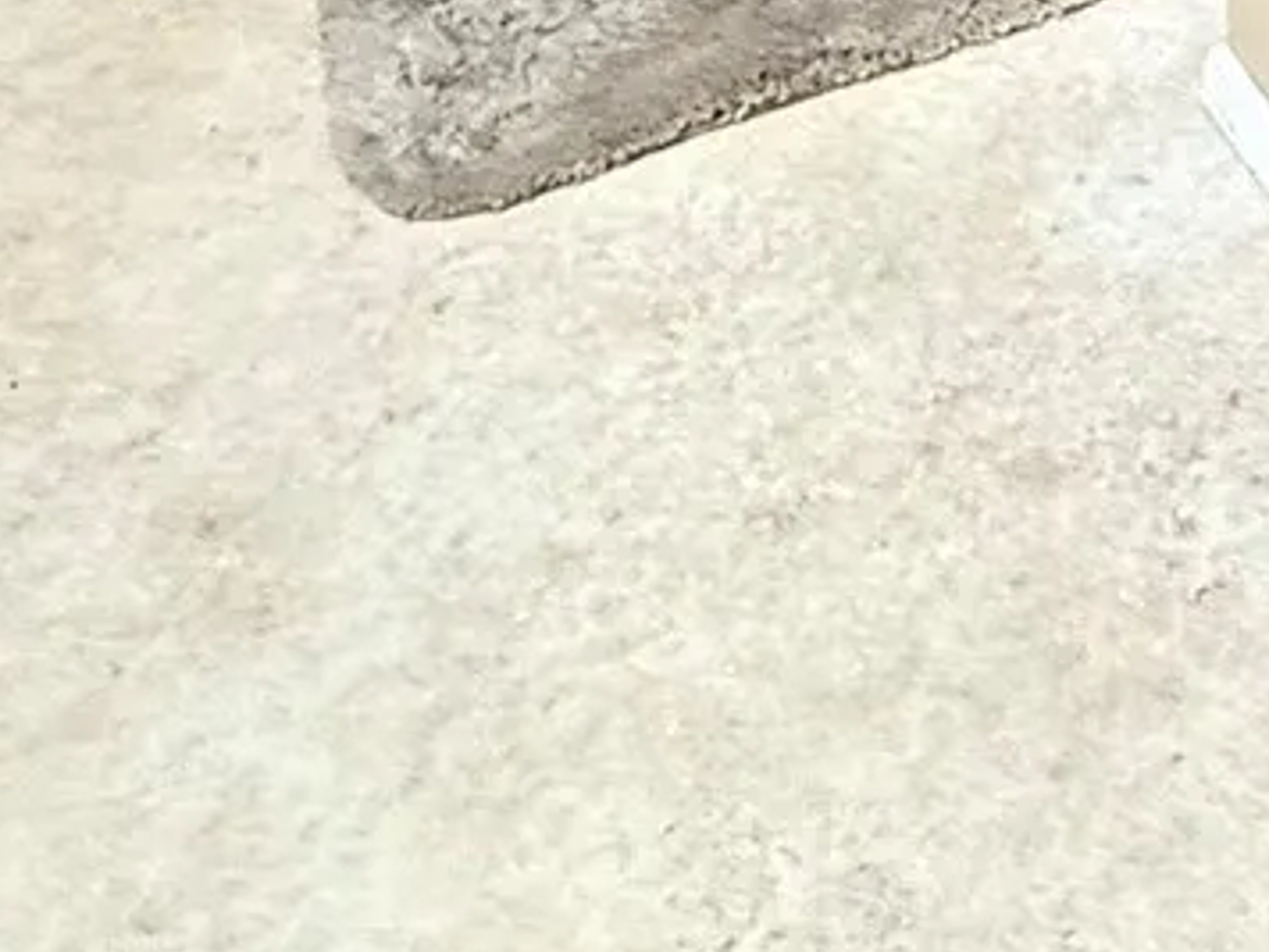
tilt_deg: -19.9
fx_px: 2310
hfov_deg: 25.1
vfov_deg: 18.2
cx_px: 1786
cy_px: -781
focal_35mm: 63
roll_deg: -2.7
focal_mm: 2.22
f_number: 2.2
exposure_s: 1/60
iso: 400
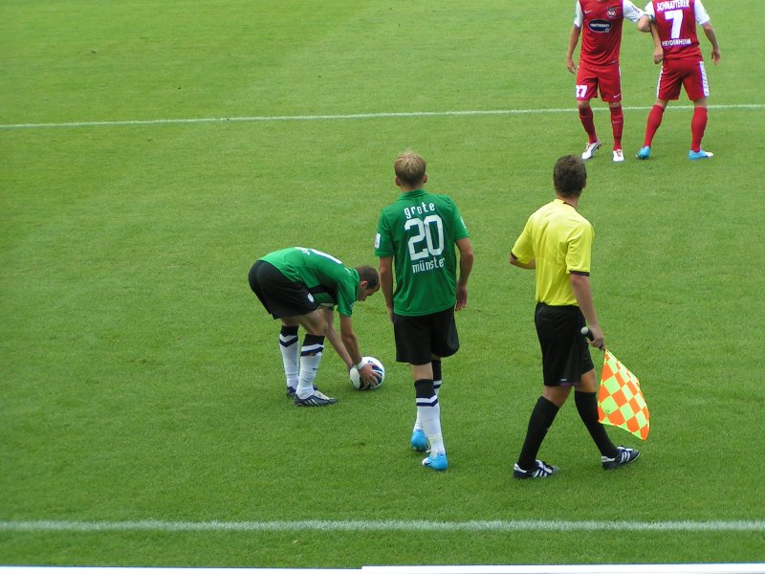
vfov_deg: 11.3
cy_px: 287
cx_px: 382
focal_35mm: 131
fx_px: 2895
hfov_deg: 15.1
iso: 50
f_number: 3.5
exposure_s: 1/200
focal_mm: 20
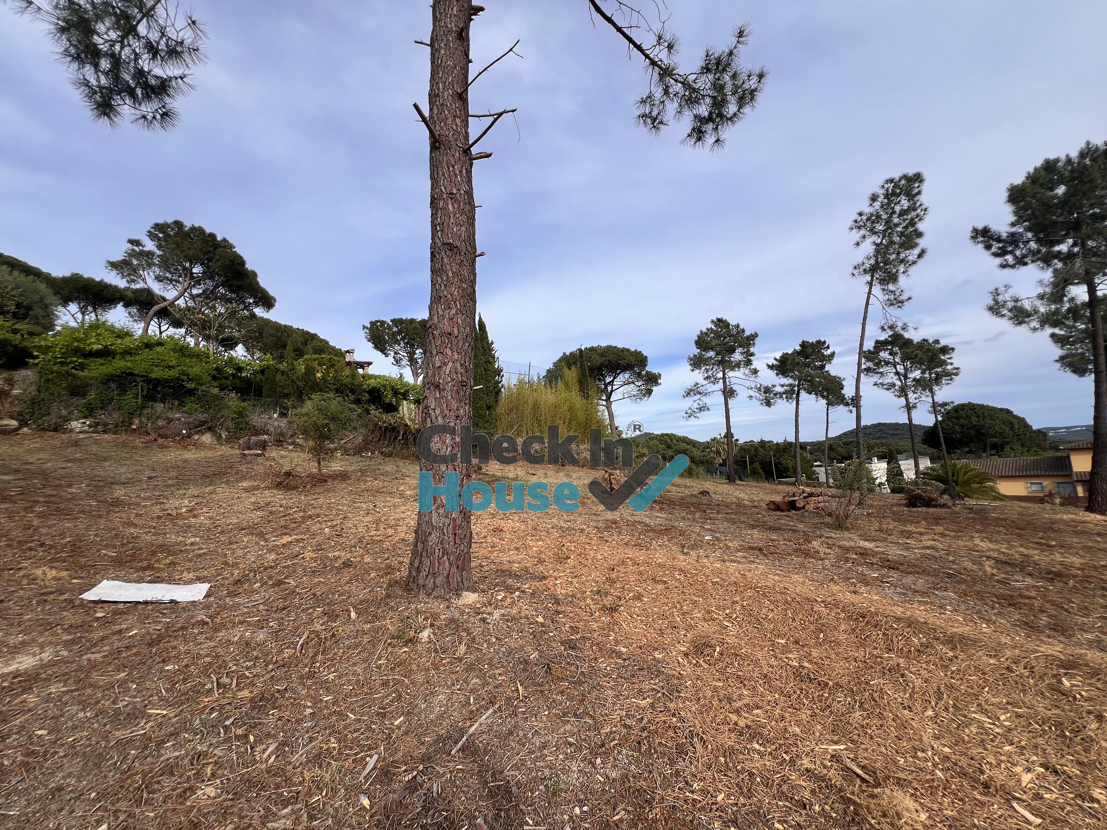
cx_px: 554
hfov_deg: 106.2
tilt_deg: +6.7
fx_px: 416
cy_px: 415
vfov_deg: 89.9
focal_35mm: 13
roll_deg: +4.4
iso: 32
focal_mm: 1.57
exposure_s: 1/1277
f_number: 1.8
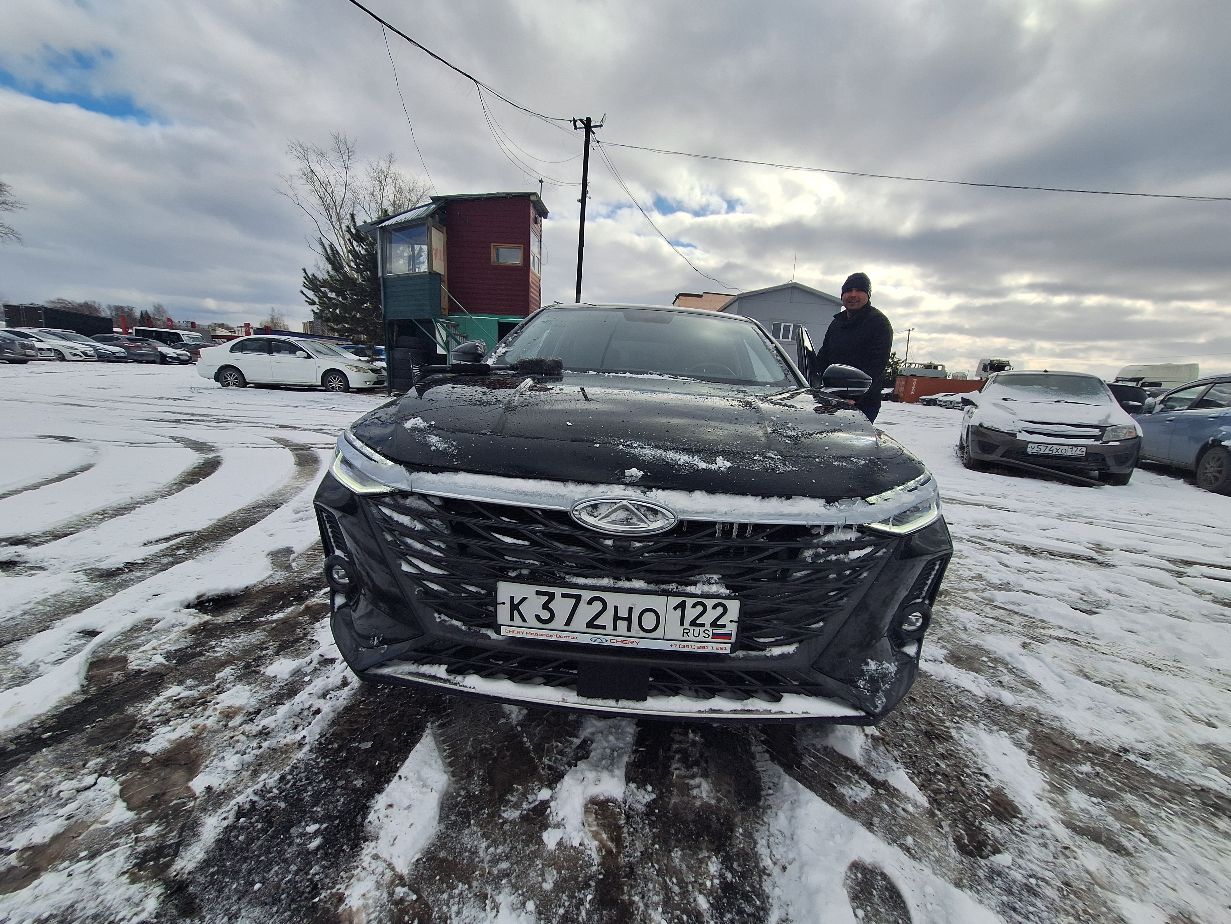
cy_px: 462
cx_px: 616
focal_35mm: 13
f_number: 2.2
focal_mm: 1.74
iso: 40
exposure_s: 1/2747
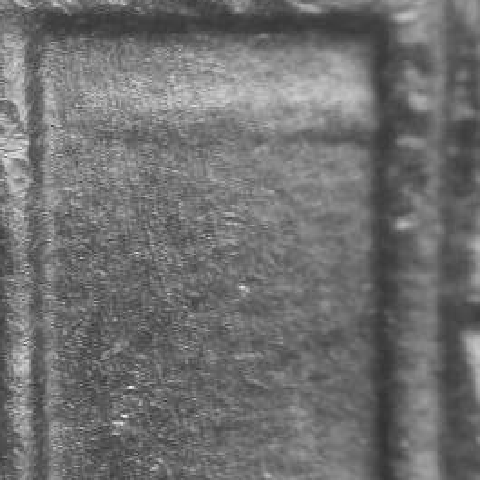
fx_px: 4628
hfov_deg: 5.9
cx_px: 123
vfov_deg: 5.9
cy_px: 306
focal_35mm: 295
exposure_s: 1/8.1
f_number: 4.7
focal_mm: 28.6
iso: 100
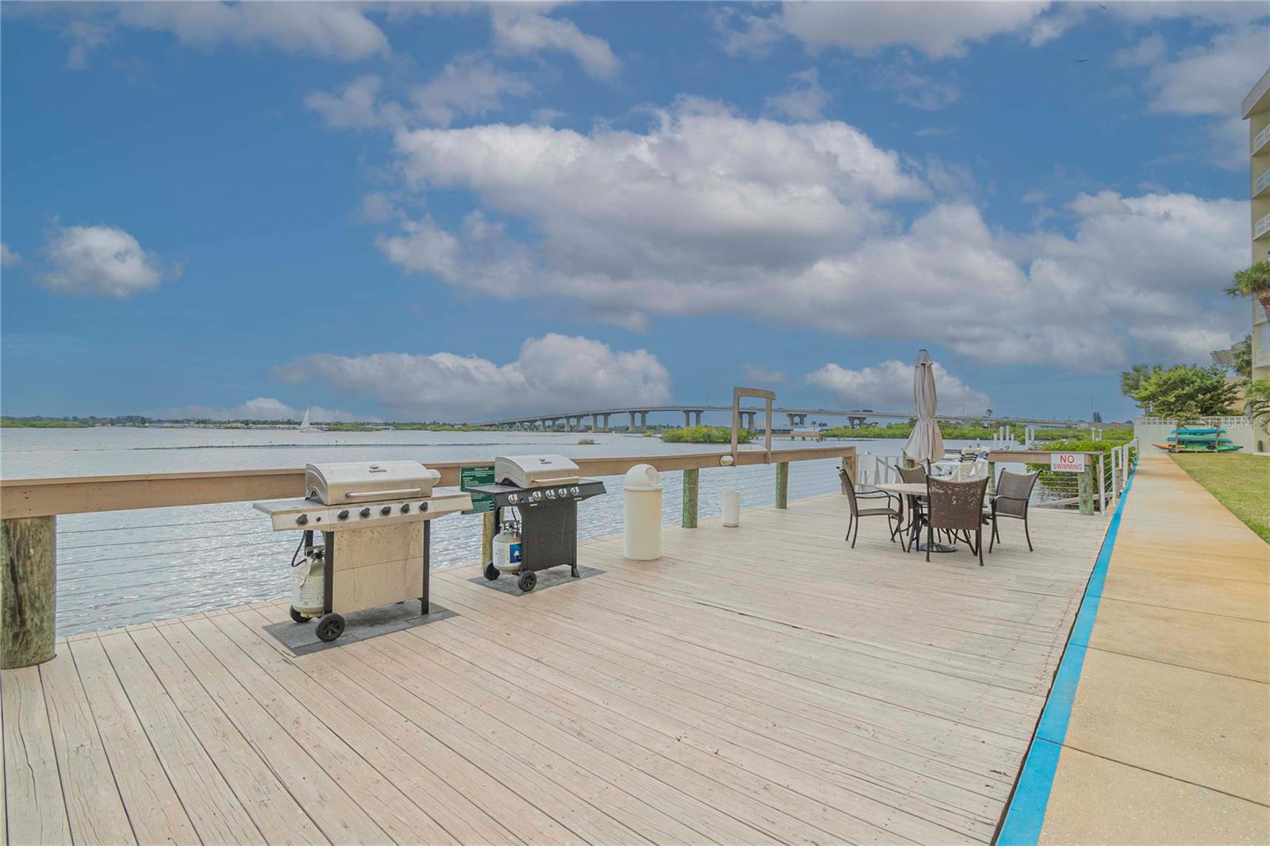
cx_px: 635
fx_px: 529
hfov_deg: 100.4
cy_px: 423
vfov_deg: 77.3
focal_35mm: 15
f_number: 7.1
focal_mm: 10
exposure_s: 1/400
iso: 100
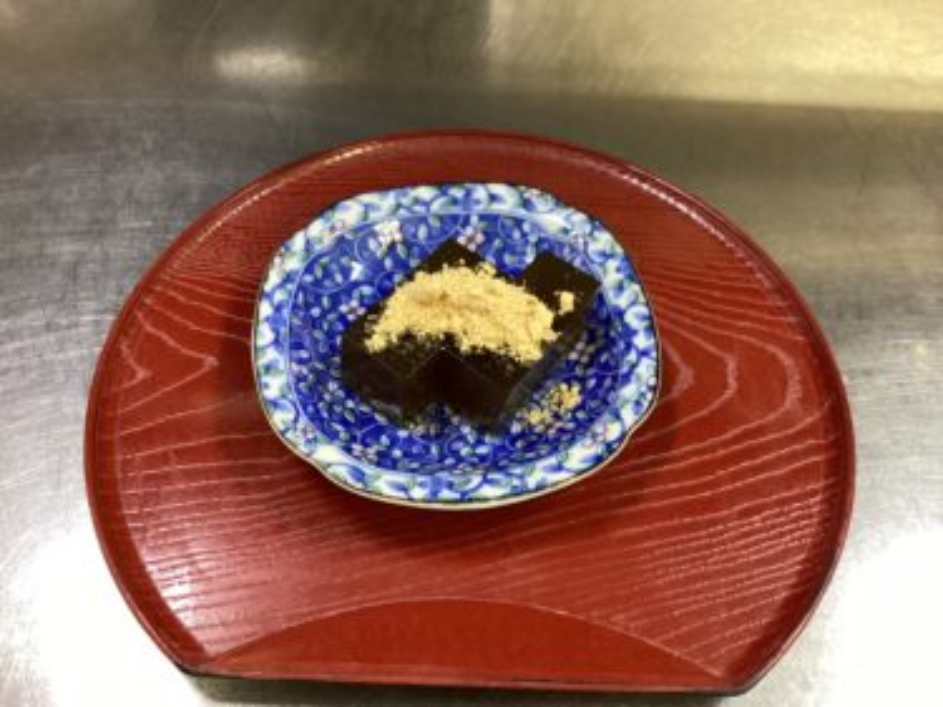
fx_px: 844
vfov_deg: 45.4
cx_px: 472
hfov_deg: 58.4
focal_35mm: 31
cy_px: 354
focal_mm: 3.3
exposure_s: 1/50
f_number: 2.4
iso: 200
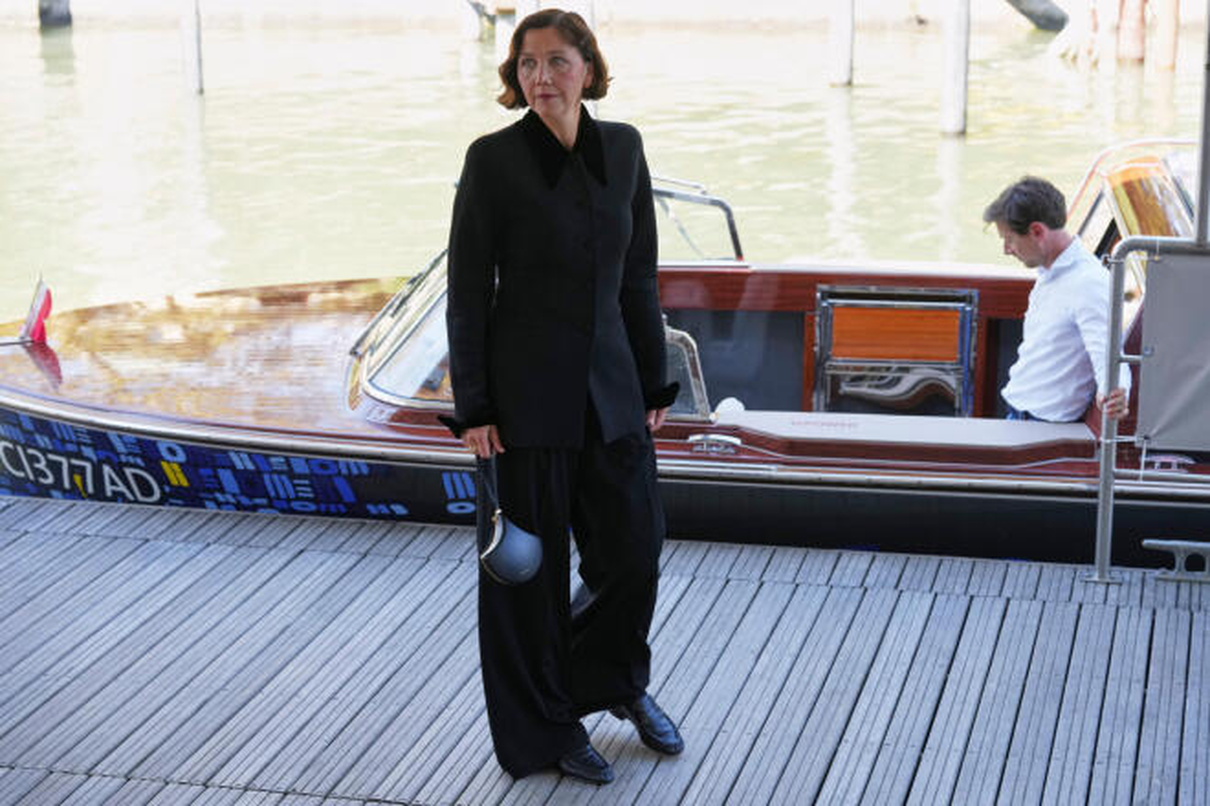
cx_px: 605
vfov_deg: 19.5
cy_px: 403
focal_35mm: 70
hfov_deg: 28.8
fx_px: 2353
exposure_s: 1/500
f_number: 5
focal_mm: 70
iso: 800
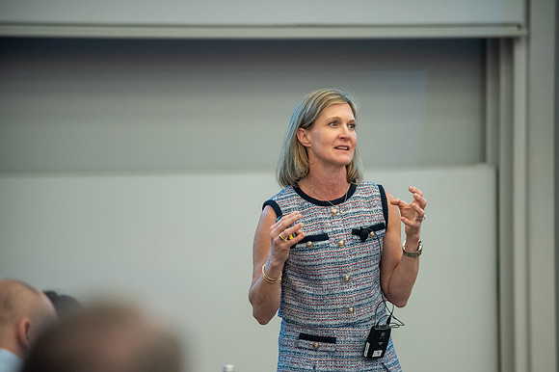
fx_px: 3400
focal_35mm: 219
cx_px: 306
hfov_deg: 9.4
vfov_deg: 6.3
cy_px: 194
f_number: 2.8
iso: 2000
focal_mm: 200
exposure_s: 1/160
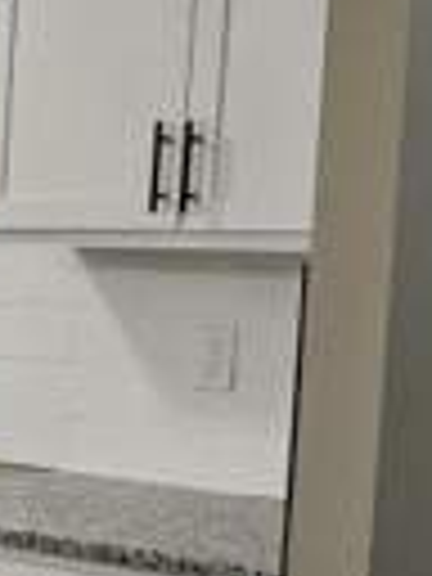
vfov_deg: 16.9
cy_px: 500
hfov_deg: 11.1
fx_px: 1914
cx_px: -562
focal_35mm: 115
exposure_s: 1/120
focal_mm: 5.4
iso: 200
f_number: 1.8
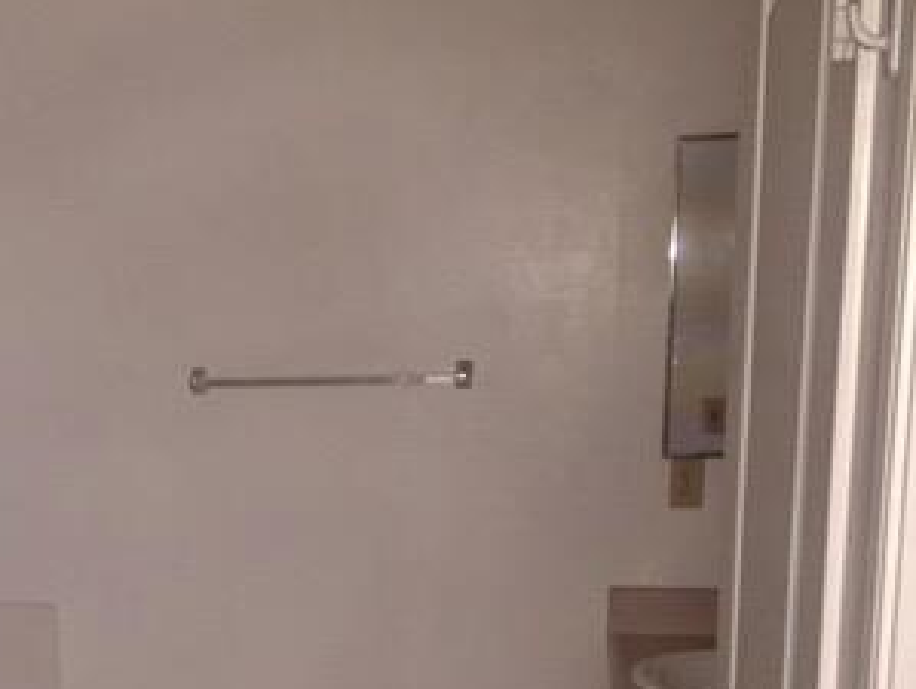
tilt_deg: -14.4
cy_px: 707
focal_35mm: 62
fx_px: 1643
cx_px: 147
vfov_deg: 22.7
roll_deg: +1.9
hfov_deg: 30.2
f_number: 2.2
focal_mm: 4.15
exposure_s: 1/16
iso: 100
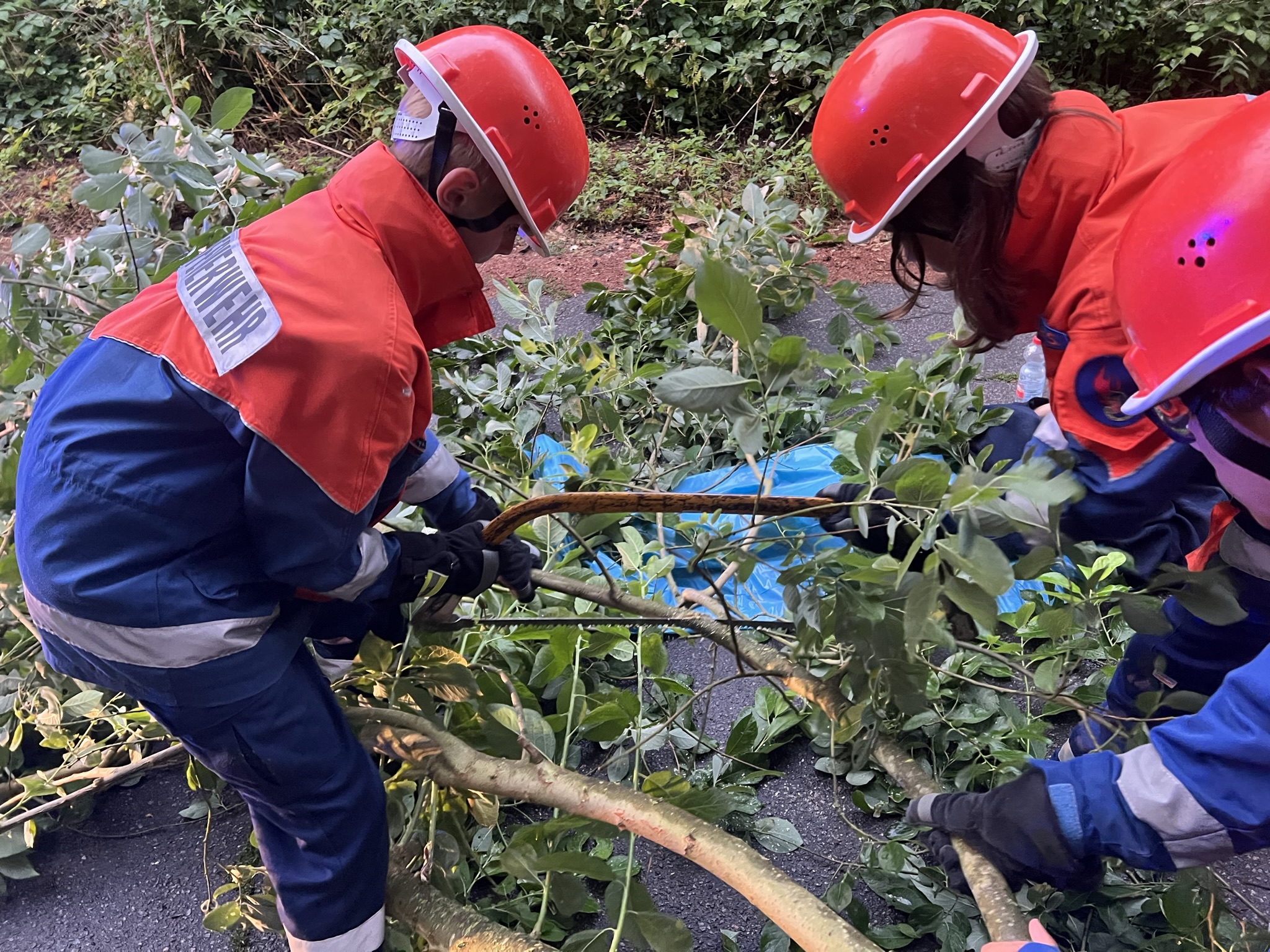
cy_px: 476
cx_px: 635
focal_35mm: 26
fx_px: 954
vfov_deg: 53.1
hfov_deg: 67.3
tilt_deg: -40.2
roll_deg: +3.8
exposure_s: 1/53
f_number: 1.5
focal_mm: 5.7
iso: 500
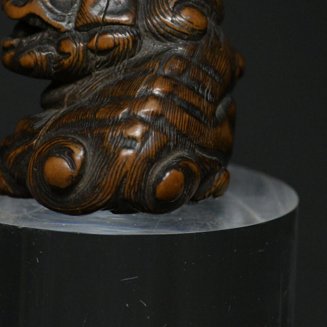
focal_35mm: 258
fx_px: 2757
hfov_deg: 6.8
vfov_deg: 6.8
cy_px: 34
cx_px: 139
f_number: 10
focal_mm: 105
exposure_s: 1/125
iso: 5000
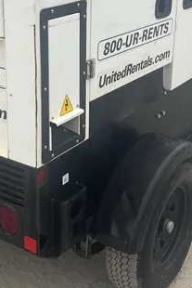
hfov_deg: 21.2
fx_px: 511
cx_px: 60
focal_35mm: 64
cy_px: 65
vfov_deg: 30.8
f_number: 1.6
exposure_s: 1/1311
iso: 50
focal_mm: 5.96
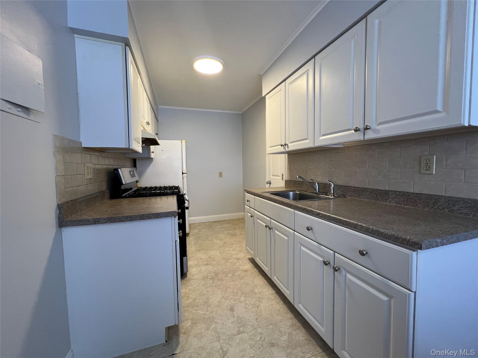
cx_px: 239
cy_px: 179
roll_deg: +0.6
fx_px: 180
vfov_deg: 89.9
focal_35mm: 13
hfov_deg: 106.2
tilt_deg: -4.0
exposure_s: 1/120
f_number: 1.8
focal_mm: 1.57
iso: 250
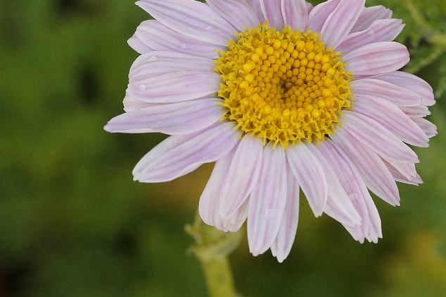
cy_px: 147
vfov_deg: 4.8
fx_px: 3530
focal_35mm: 285
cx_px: 366
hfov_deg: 7.2
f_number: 8
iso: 250
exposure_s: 1/160
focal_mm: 100
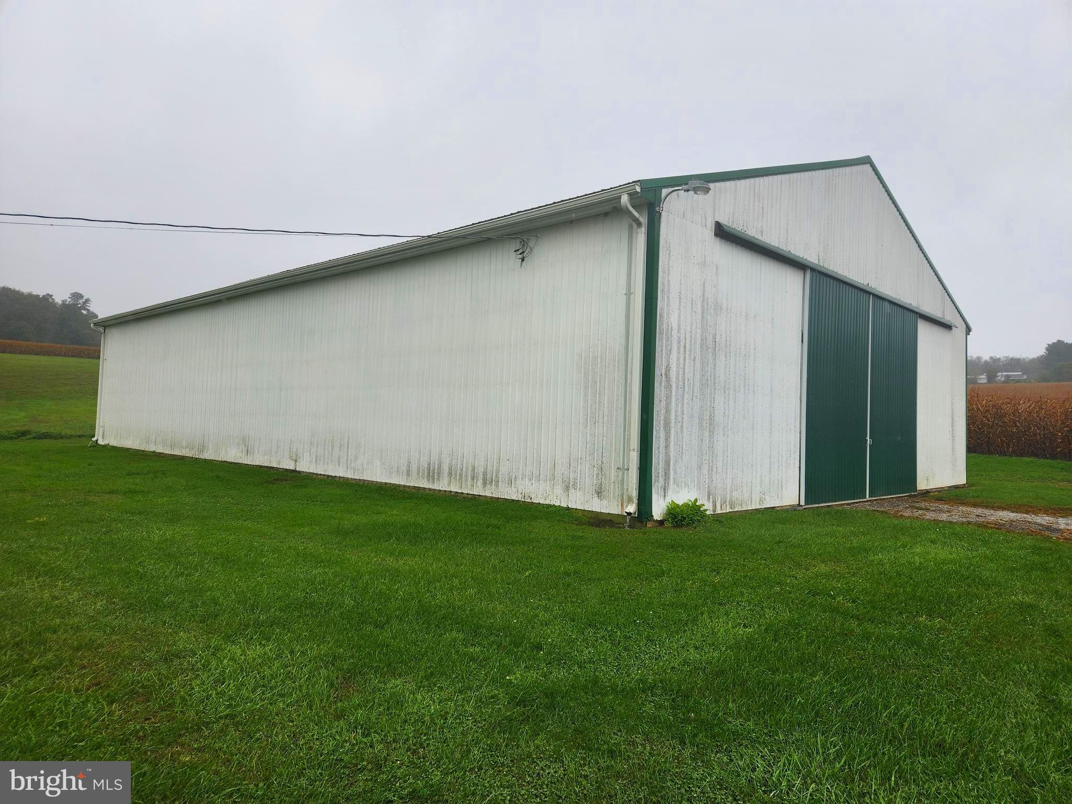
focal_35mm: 23
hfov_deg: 73.9
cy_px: 402
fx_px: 712
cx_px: 536
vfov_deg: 58.9
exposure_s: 1/809
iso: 20
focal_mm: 5.4
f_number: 1.8
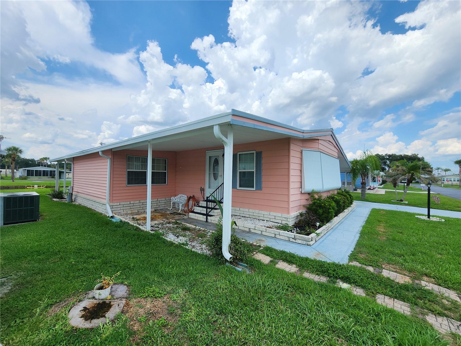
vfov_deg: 89.9
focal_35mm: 13
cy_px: 173
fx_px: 173
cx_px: 230
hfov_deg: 106.2
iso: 50
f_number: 2.2
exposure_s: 1/2054
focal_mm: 2.2
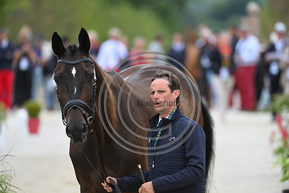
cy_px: 96
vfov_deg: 3.4
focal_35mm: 400
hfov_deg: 5.2
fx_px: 3212
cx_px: 144
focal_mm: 400
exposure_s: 1/1600
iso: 800
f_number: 5.6
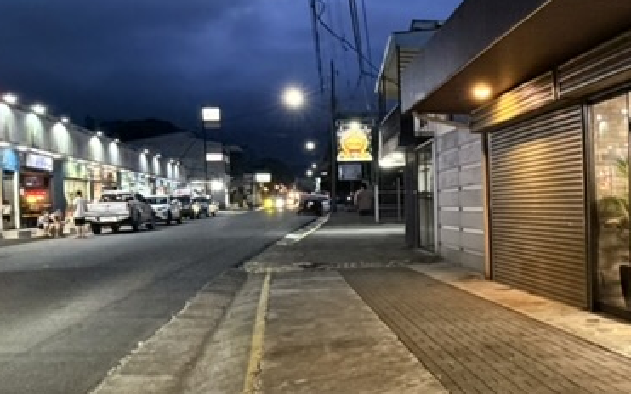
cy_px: 226
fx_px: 705
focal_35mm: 41
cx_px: 509
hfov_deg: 45.6
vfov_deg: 31.2
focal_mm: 2.22
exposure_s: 1/40
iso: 1000
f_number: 2.2
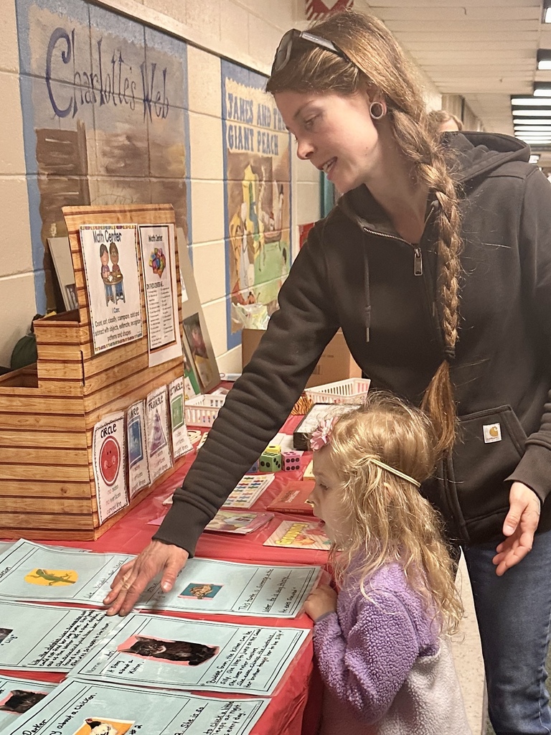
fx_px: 509
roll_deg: -2.4
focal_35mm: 24
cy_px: 368
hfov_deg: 56.8
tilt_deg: -17.2
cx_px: 276
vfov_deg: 71.6
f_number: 1.78
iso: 250
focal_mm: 6.86
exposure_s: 1/60
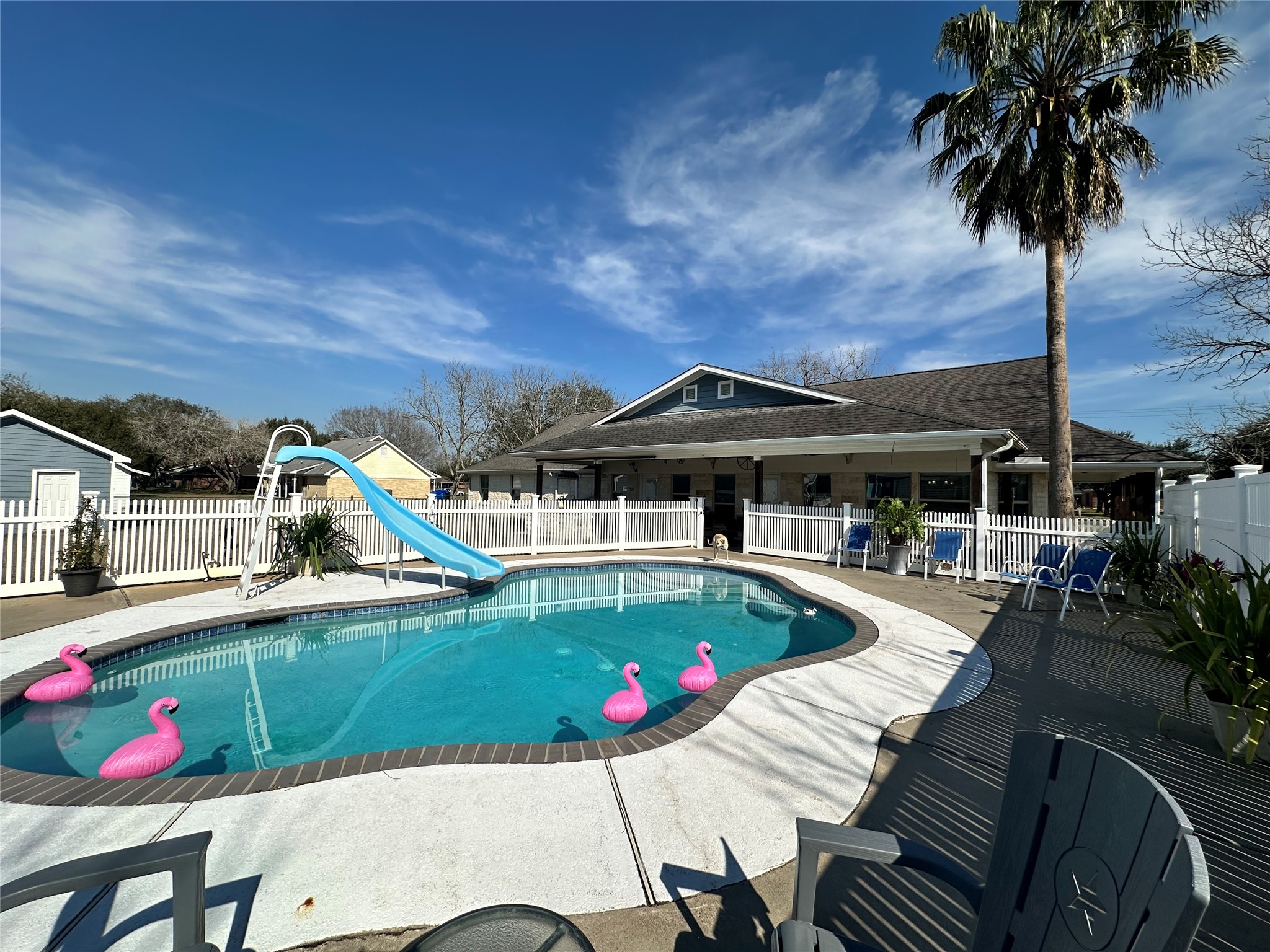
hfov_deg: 102.1
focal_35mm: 14
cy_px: 476
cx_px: 635
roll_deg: -0.6
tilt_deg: +2.0
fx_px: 514
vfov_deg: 85.7
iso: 50
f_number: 2.2
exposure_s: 1/4464
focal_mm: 2.22
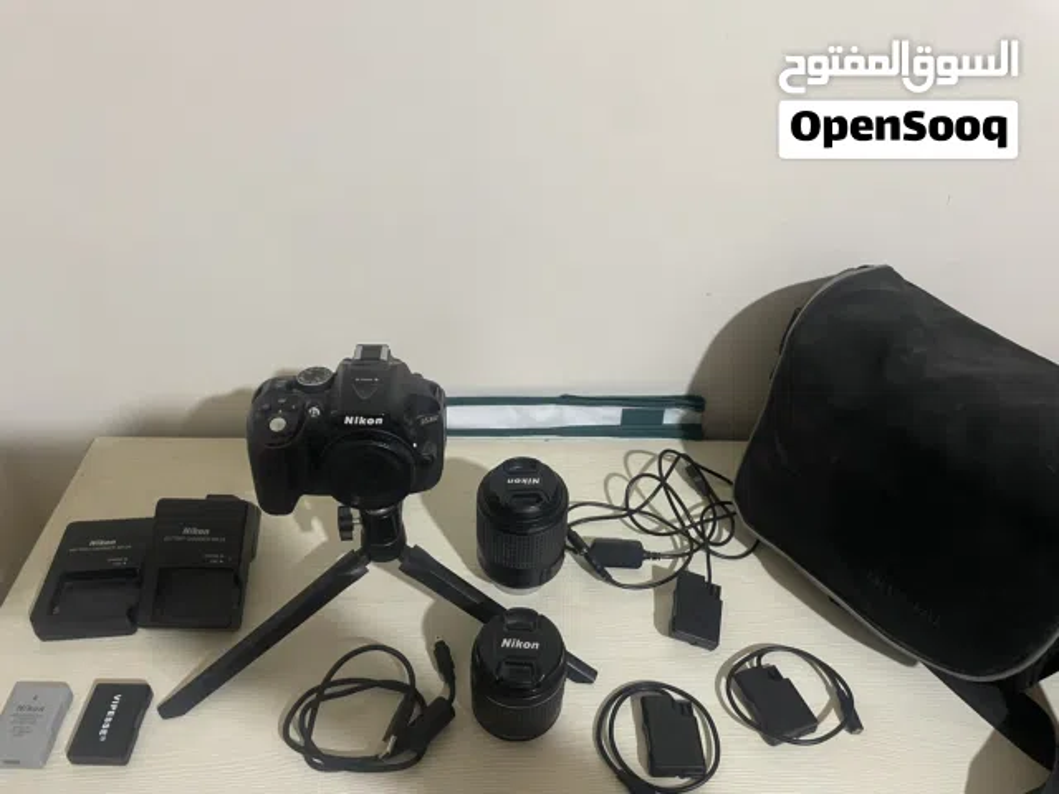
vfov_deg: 53.1
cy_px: 397
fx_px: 795
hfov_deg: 67.3
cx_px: 530
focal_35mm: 26
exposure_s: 1/50
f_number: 1.6
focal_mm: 4.2
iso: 500
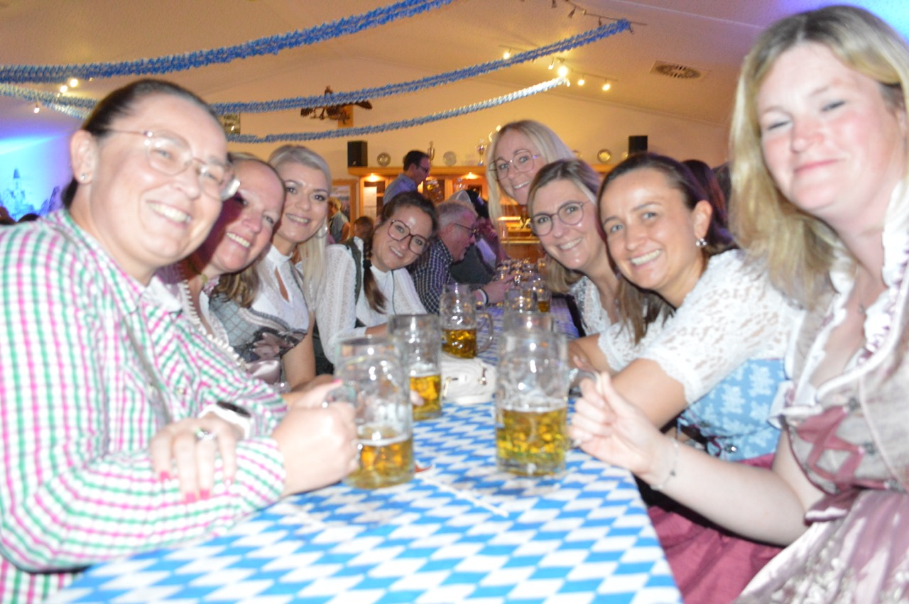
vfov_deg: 47.8
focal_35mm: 27
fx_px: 681
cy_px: 302
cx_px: 454
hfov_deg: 67.4
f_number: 3.5
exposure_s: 1/25
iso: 3200
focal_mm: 18
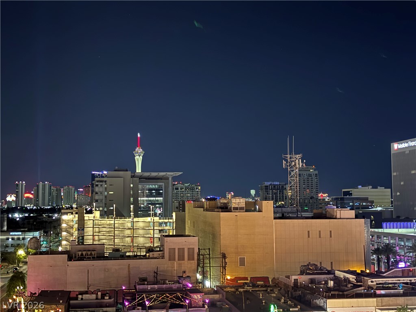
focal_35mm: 52
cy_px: 156
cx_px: 208
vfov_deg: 28.0
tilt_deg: +4.5
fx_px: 625
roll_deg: -1.1
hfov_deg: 36.8
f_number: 1.6
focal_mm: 5.96
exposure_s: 1/9
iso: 400
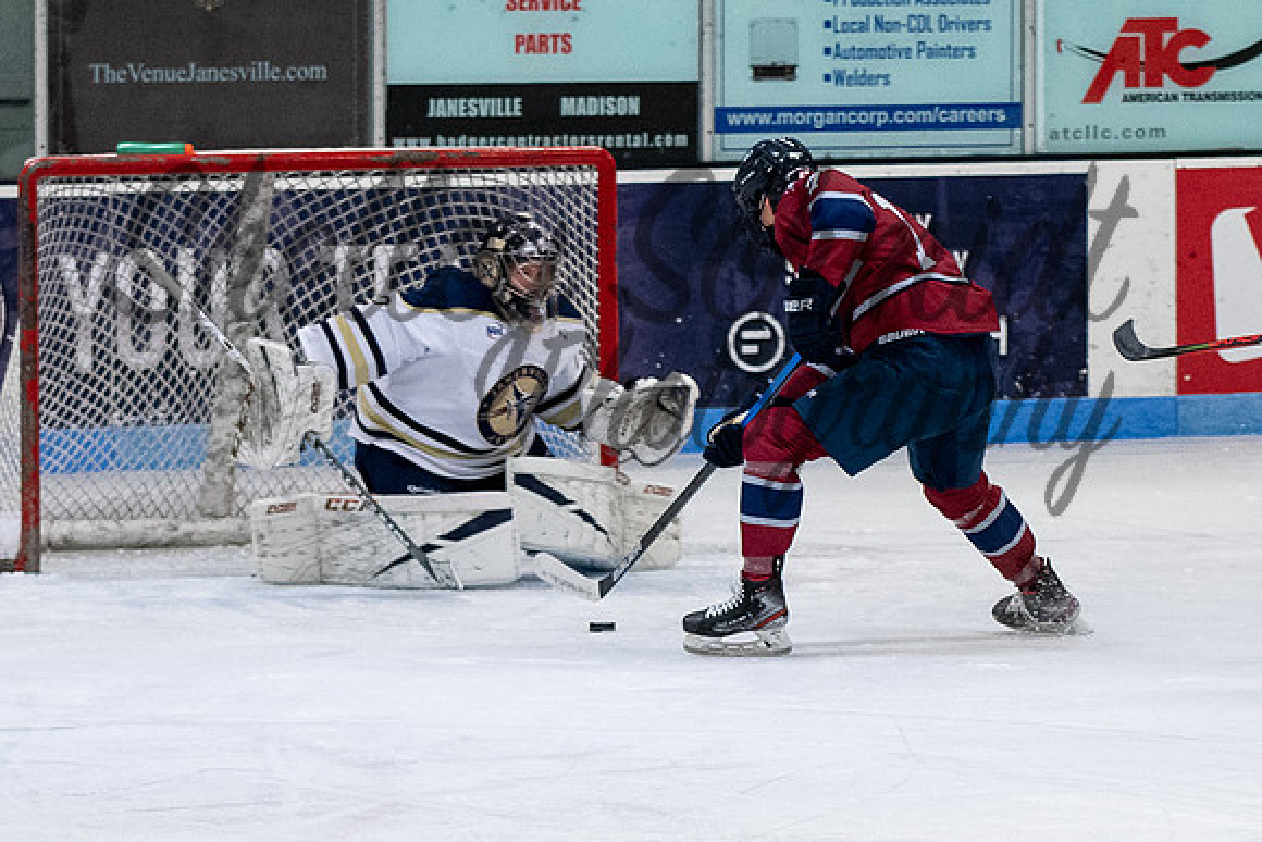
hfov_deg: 5.6
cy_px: 373
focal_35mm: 365
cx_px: 936
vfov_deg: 3.8
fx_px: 12787
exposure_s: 1/800
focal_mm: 105
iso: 2000
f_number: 3.2
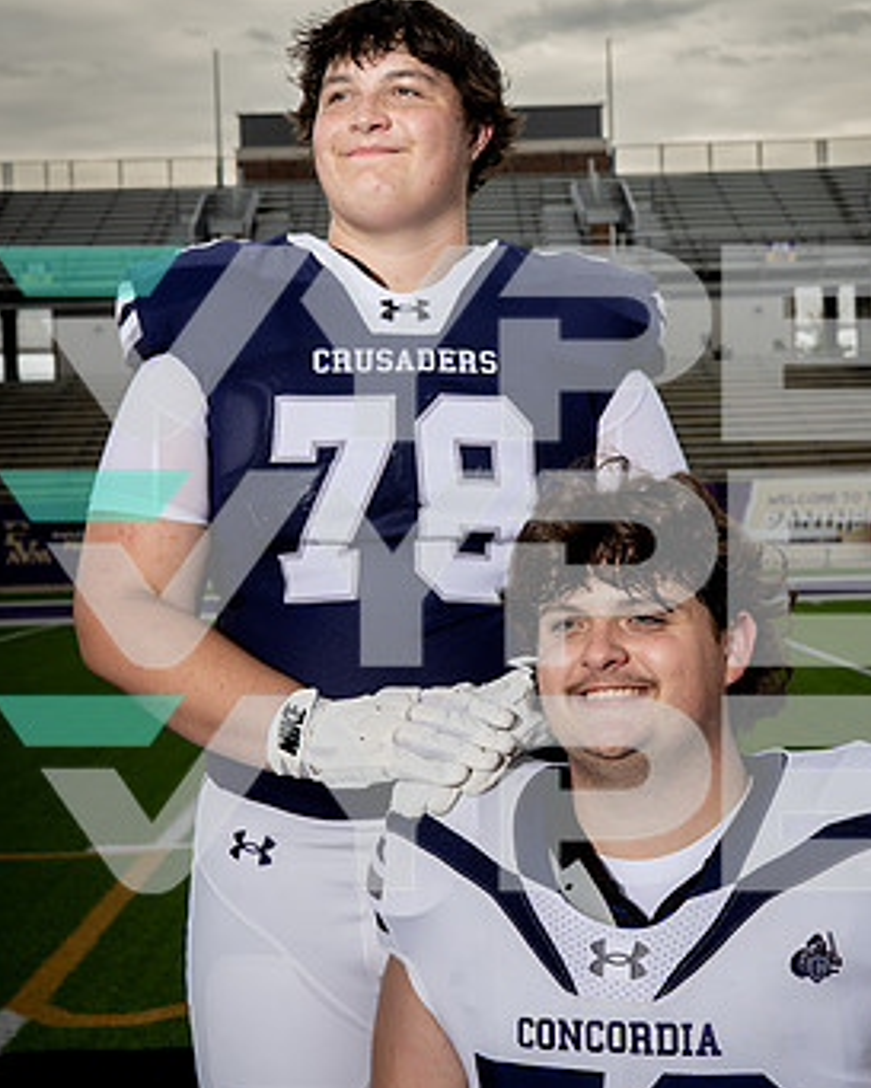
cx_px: 469
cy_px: 571
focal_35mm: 52
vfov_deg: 36.0
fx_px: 1675
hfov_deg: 29.1
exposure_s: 1/250
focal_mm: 42
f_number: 8
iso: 250
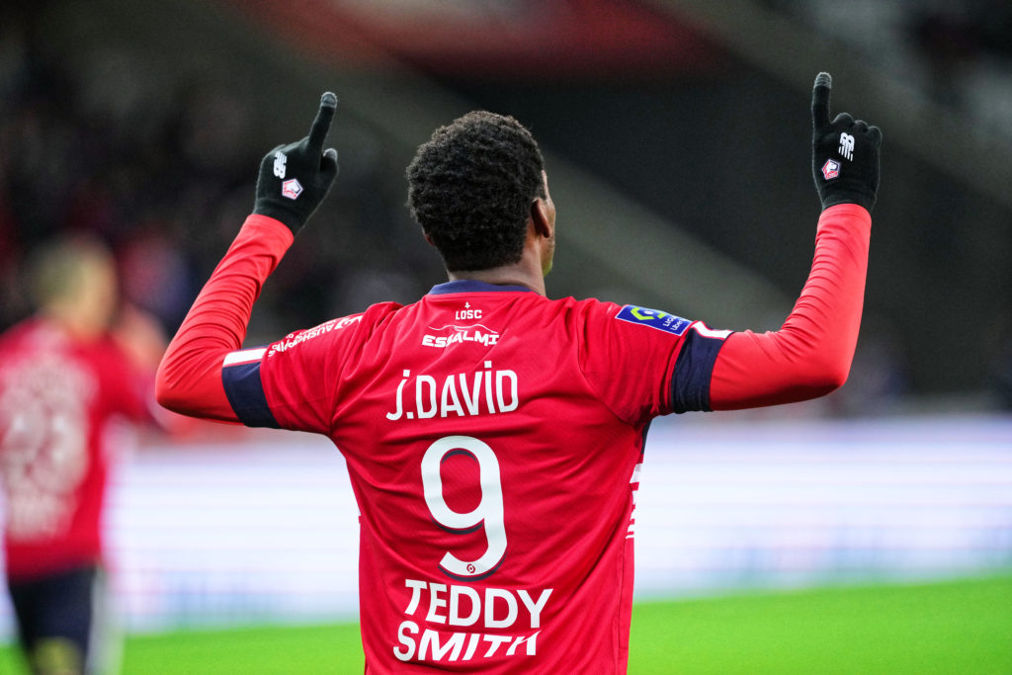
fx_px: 14057
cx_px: 506
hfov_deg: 4.1
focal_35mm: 500
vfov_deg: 2.8
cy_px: 338
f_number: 4
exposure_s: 1/1000
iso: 2500
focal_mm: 500
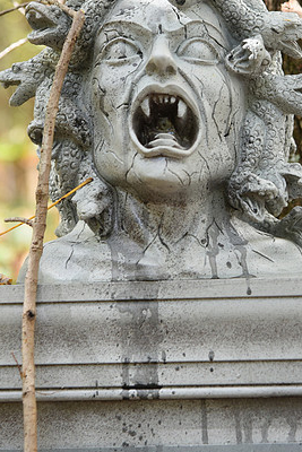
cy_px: 165
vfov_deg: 14.4
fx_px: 1785
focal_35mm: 142
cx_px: 151
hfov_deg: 9.7
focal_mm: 98
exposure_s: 1/125
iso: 800
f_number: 5.6
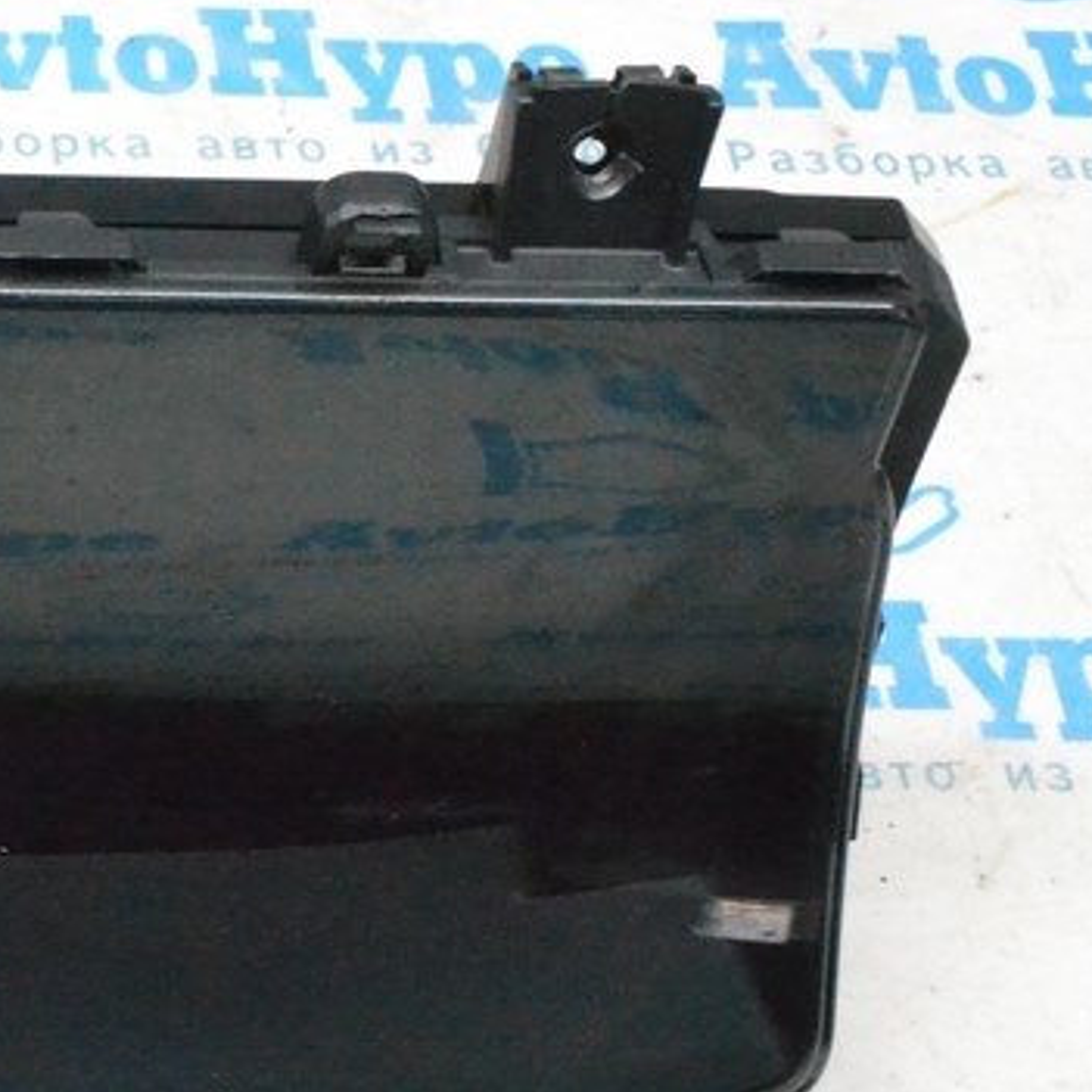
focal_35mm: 104
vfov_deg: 16.7
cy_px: 714
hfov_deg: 15.7
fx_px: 3712
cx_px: -414
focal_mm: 28
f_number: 10
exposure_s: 1/125
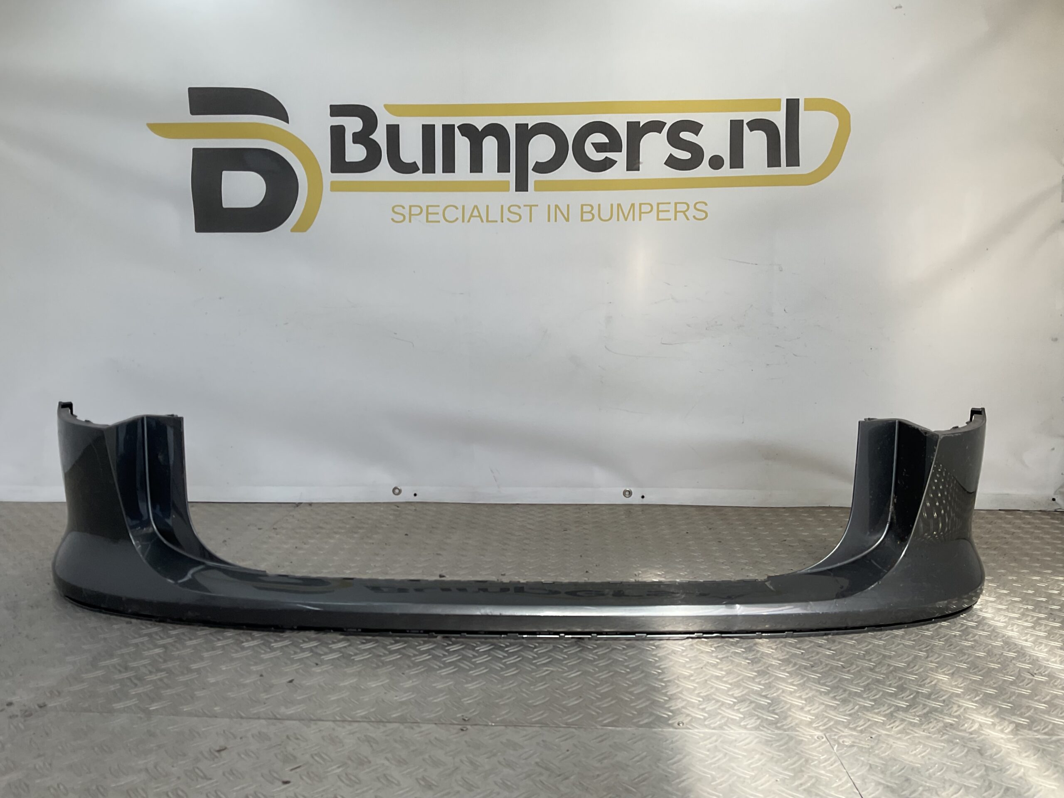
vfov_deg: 48.2
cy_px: 399
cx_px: 532
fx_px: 891
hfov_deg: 61.7
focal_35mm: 29
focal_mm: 3
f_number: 1.8
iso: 16
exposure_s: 1/375
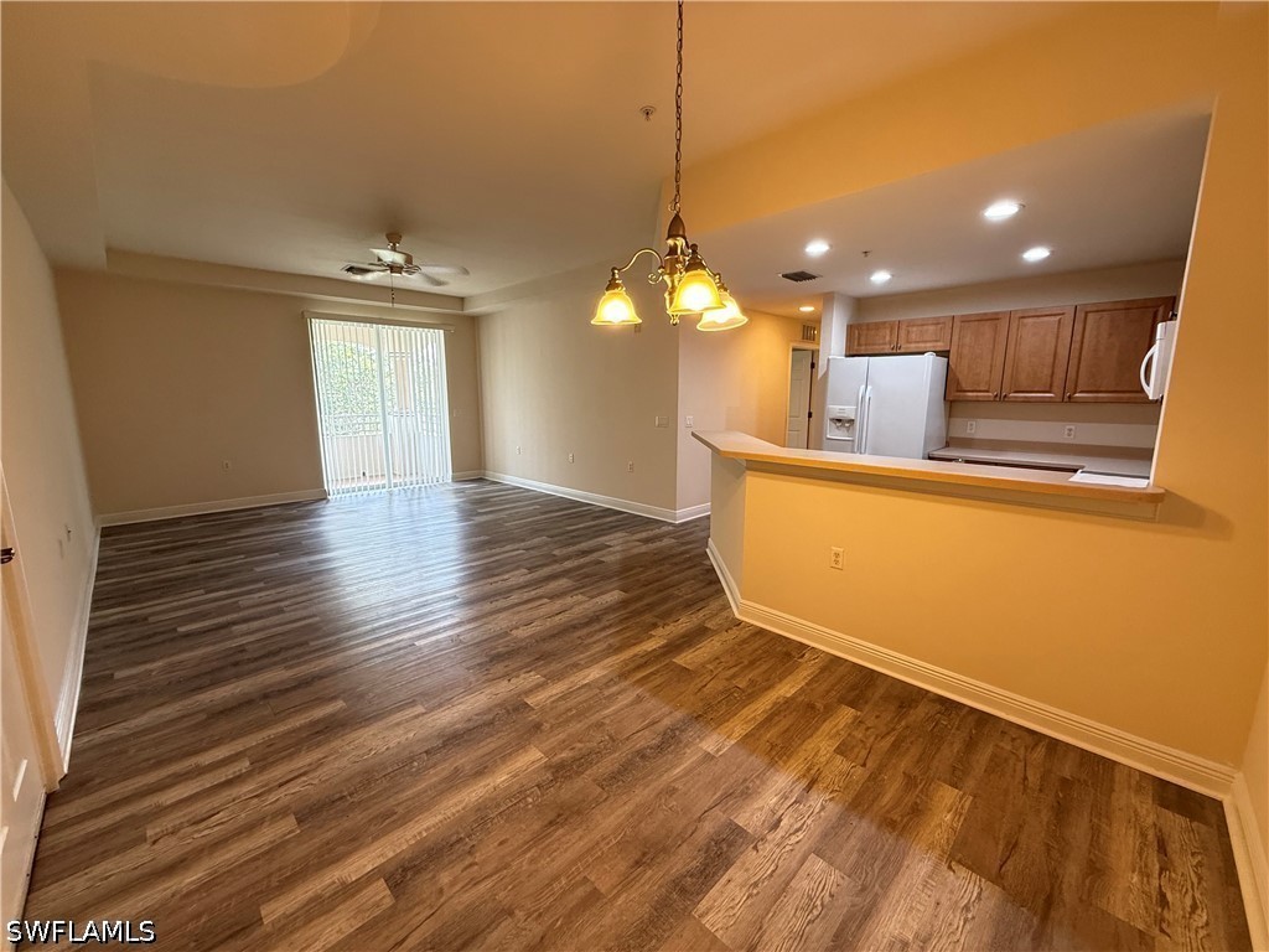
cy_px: 476
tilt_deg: -8.9
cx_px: 634
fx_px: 513
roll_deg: +0.0
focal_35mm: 14
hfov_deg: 102.1
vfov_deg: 85.7
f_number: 2.2
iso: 250
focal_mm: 2.22
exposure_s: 1/60
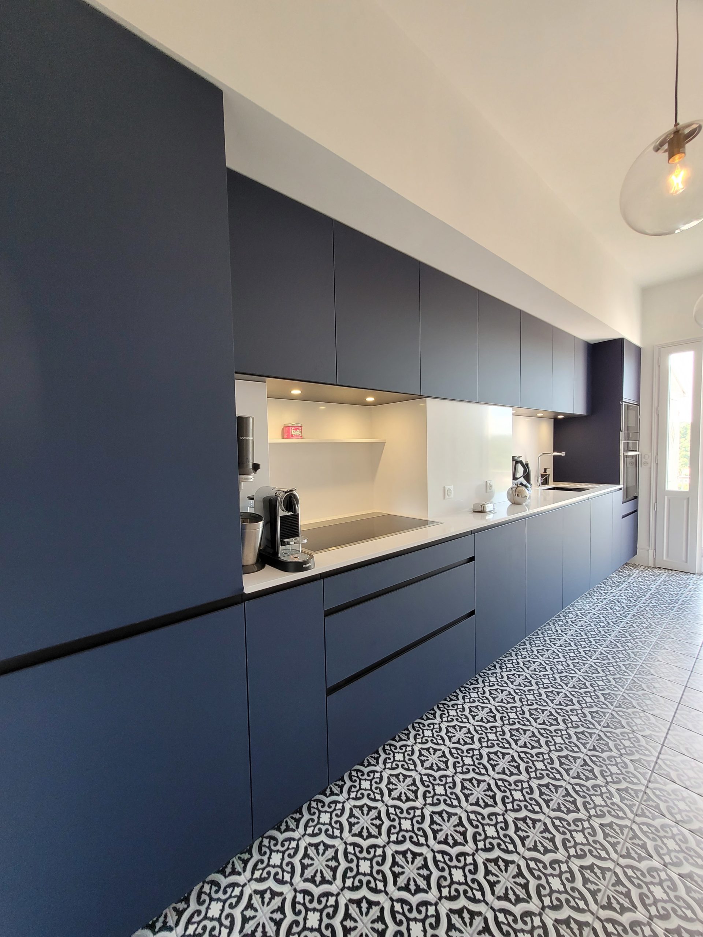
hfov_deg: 89.9
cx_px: 352
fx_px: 352
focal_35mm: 13
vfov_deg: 106.2
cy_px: 468
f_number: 2.2
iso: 125
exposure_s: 1/50
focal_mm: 1.74
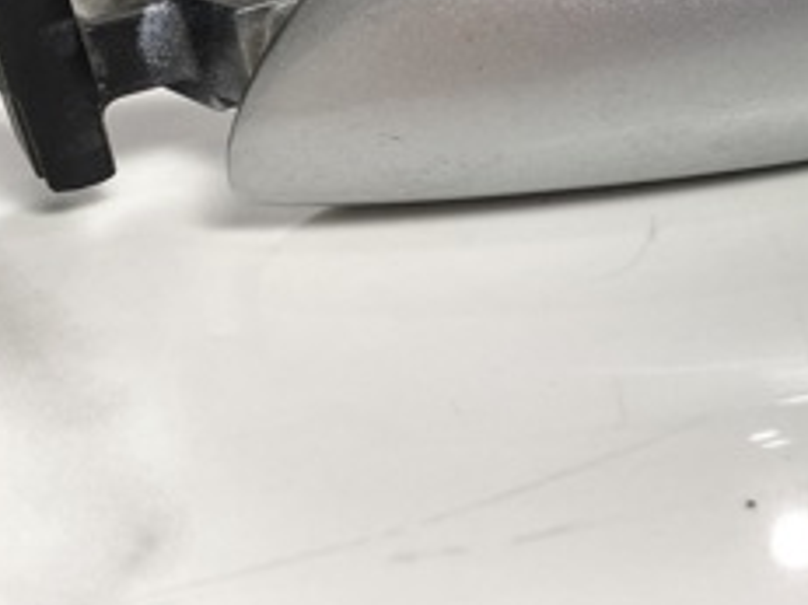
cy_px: 96
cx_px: 902
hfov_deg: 25.0
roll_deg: +2.3
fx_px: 1680
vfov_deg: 20.1
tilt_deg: -27.6
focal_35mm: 72
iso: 64
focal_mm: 4.25
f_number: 1.8
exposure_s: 1/100
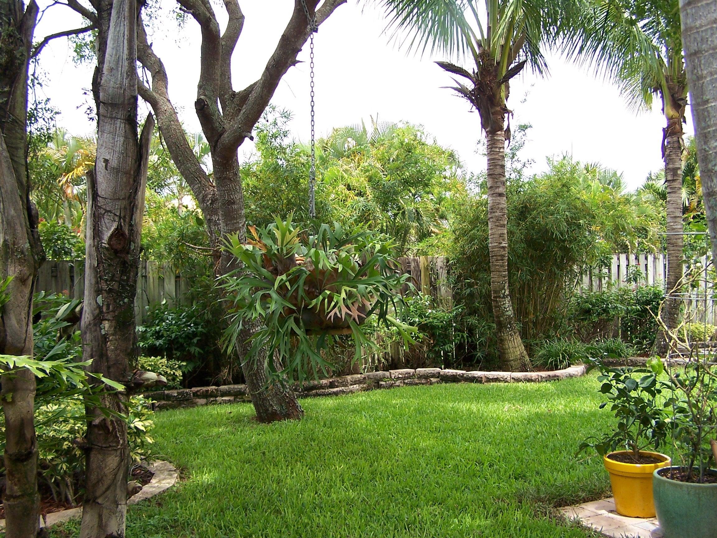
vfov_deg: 37.7
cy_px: 269
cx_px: 358
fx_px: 787
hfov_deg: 49.0
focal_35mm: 38
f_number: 2.8
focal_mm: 6.3
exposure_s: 1/250
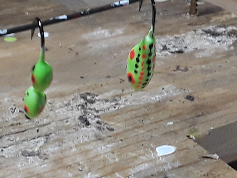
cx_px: 118
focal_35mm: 28
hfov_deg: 63.4
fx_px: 192
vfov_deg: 49.7
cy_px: 89
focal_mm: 2.9
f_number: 1.9
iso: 50
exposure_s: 1/30
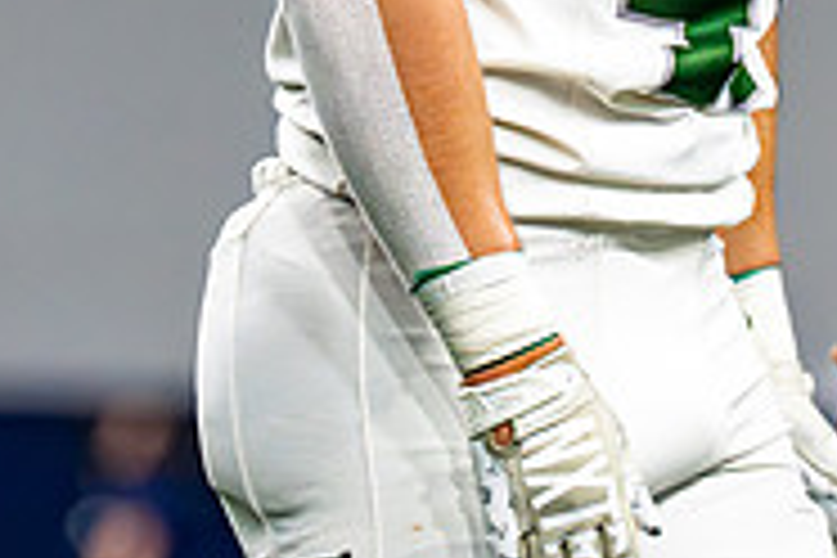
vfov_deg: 2.2
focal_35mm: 636
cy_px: -350
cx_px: 383
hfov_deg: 3.2
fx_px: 14786
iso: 5000
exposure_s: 1/2000
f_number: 2.8
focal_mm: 154
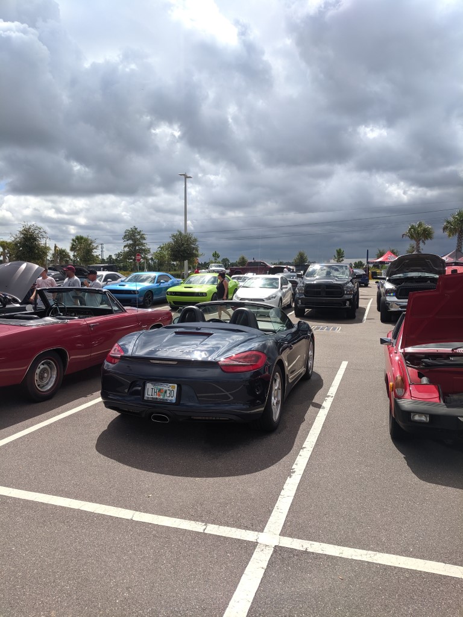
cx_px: 232
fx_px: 464
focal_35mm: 26
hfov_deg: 53.1
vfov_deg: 67.3
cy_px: 308
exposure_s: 1/2451
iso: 50
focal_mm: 4.67
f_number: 2
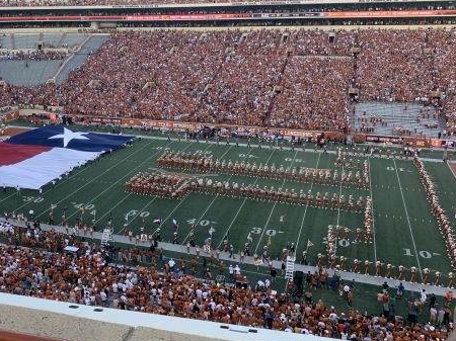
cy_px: 127
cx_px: 166
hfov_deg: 49.6
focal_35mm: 37
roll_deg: +1.7
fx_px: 487
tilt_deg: -12.2
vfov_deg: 38.4
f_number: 1.8
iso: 25
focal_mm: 4.25
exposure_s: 1/442
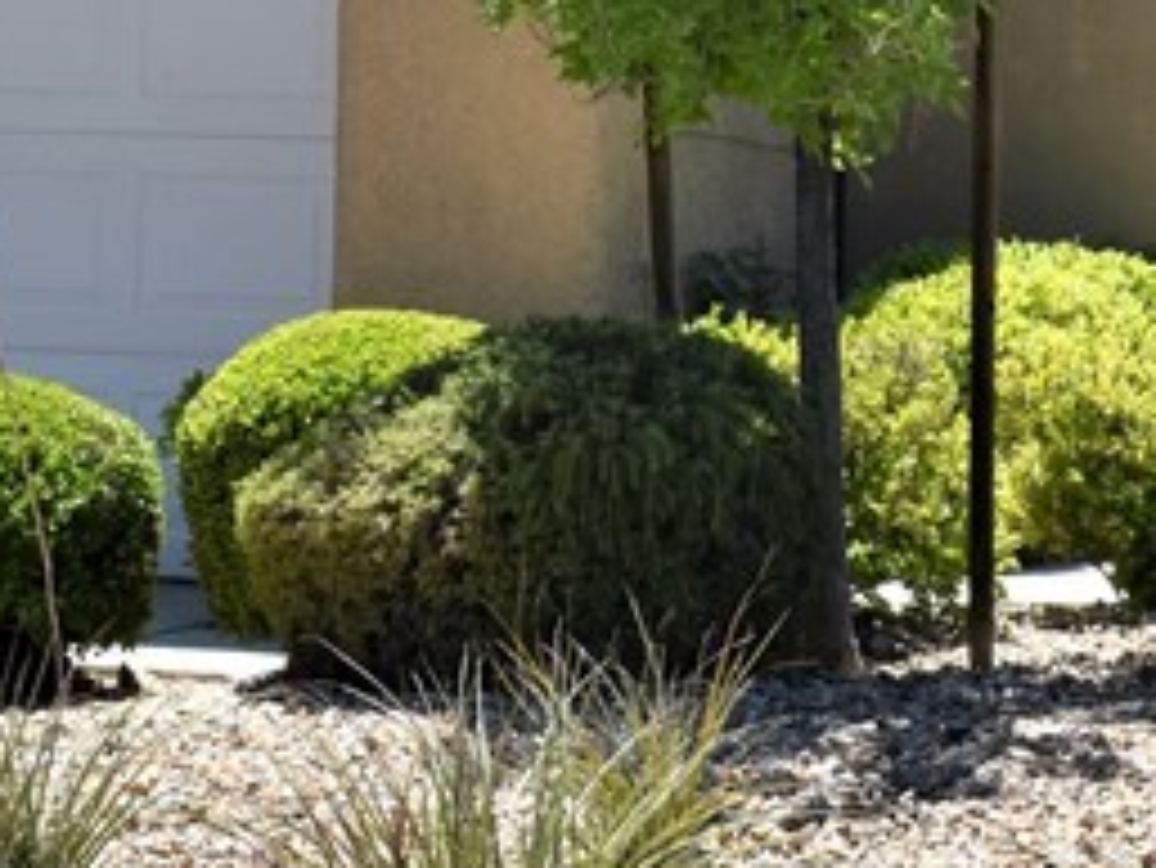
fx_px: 7117
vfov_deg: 6.9
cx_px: 477
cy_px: -180
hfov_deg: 9.3
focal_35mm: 213
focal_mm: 35
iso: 200
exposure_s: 1/400
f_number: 10
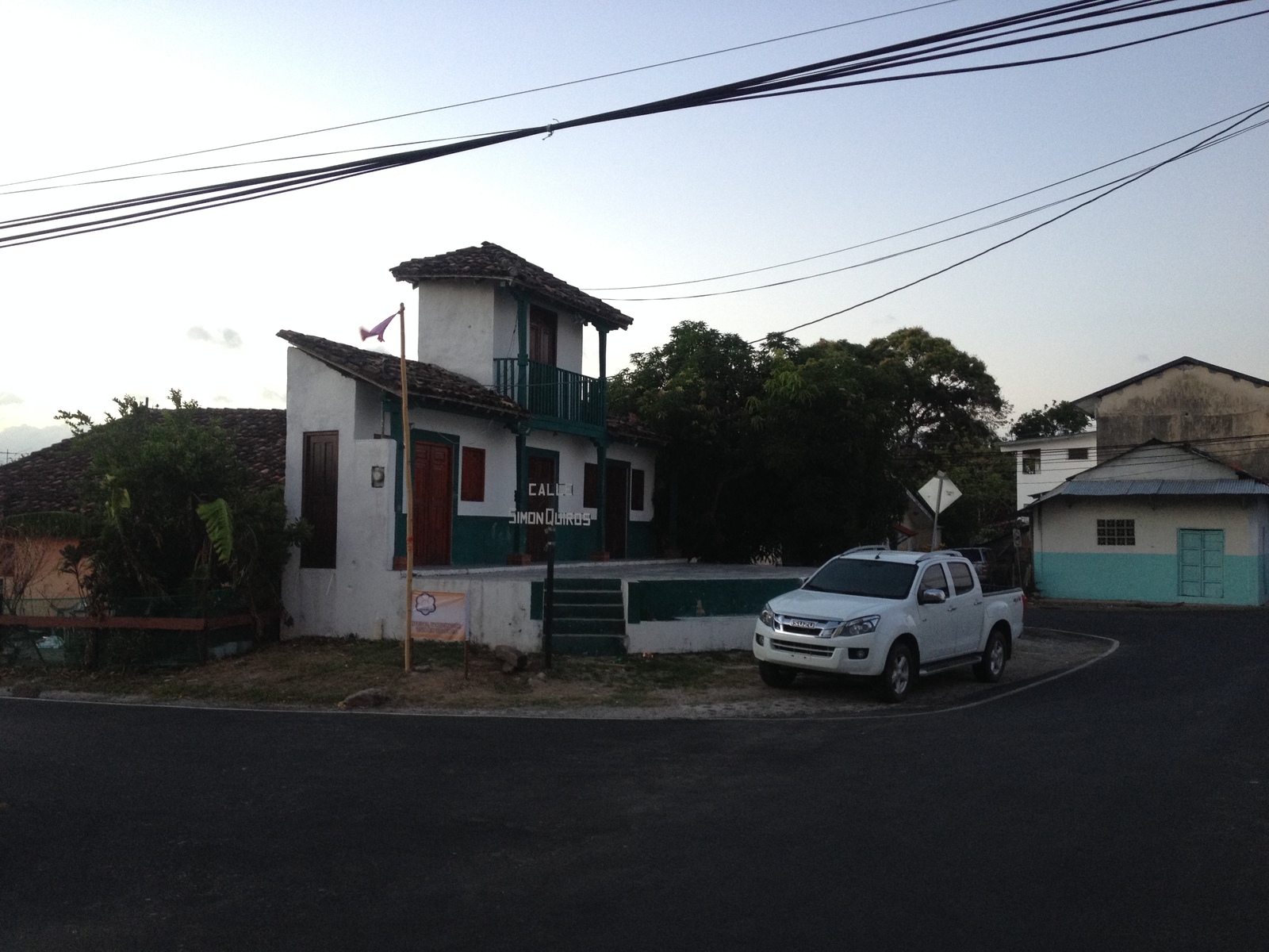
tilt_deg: +0.6
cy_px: 476
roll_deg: -0.7
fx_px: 1283
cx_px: 634
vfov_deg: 40.7
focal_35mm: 35
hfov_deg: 52.6
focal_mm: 4.28
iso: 125
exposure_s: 1/20
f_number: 2.4
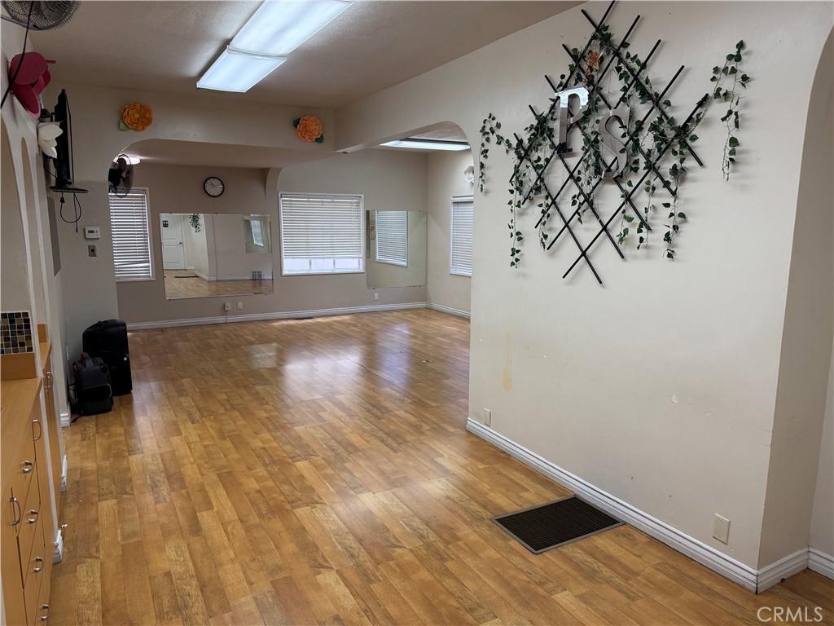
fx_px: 578
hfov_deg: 71.6
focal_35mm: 24
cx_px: 417
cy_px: 313
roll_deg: -0.1
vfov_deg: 56.8
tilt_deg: -9.3
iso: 100
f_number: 1.78
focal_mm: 6.76
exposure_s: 1/263
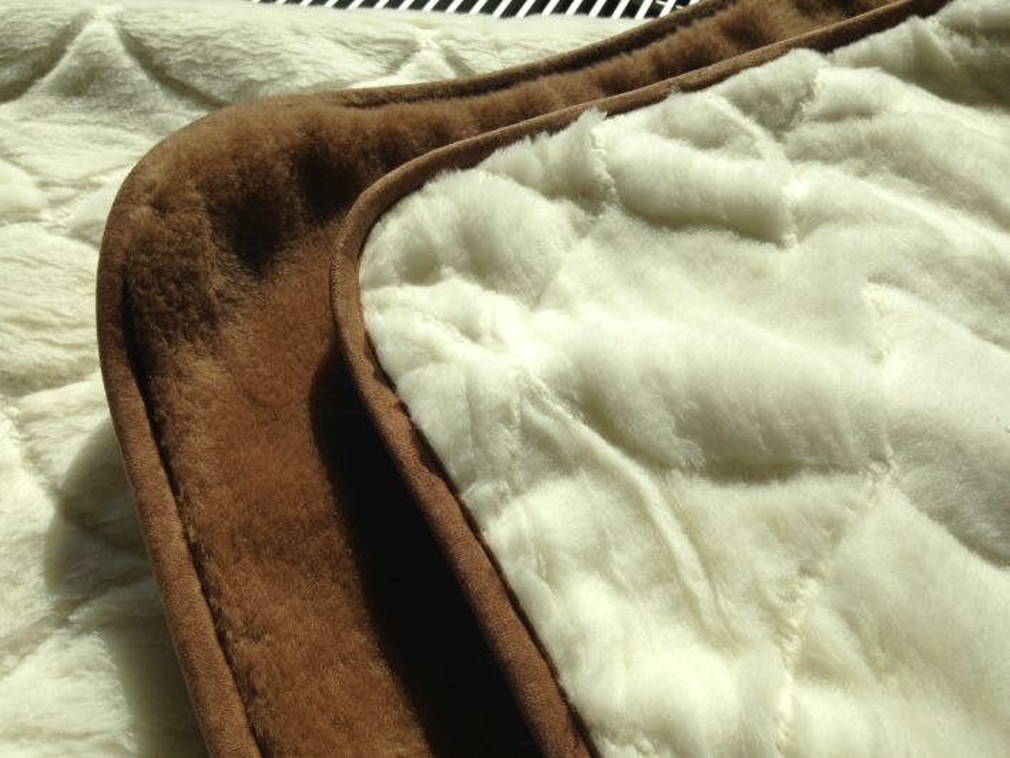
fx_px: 963
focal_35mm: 33
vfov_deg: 43.0
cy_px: 379
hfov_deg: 55.3
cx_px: 505
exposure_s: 1/2710
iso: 50
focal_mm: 4.13
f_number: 2.4
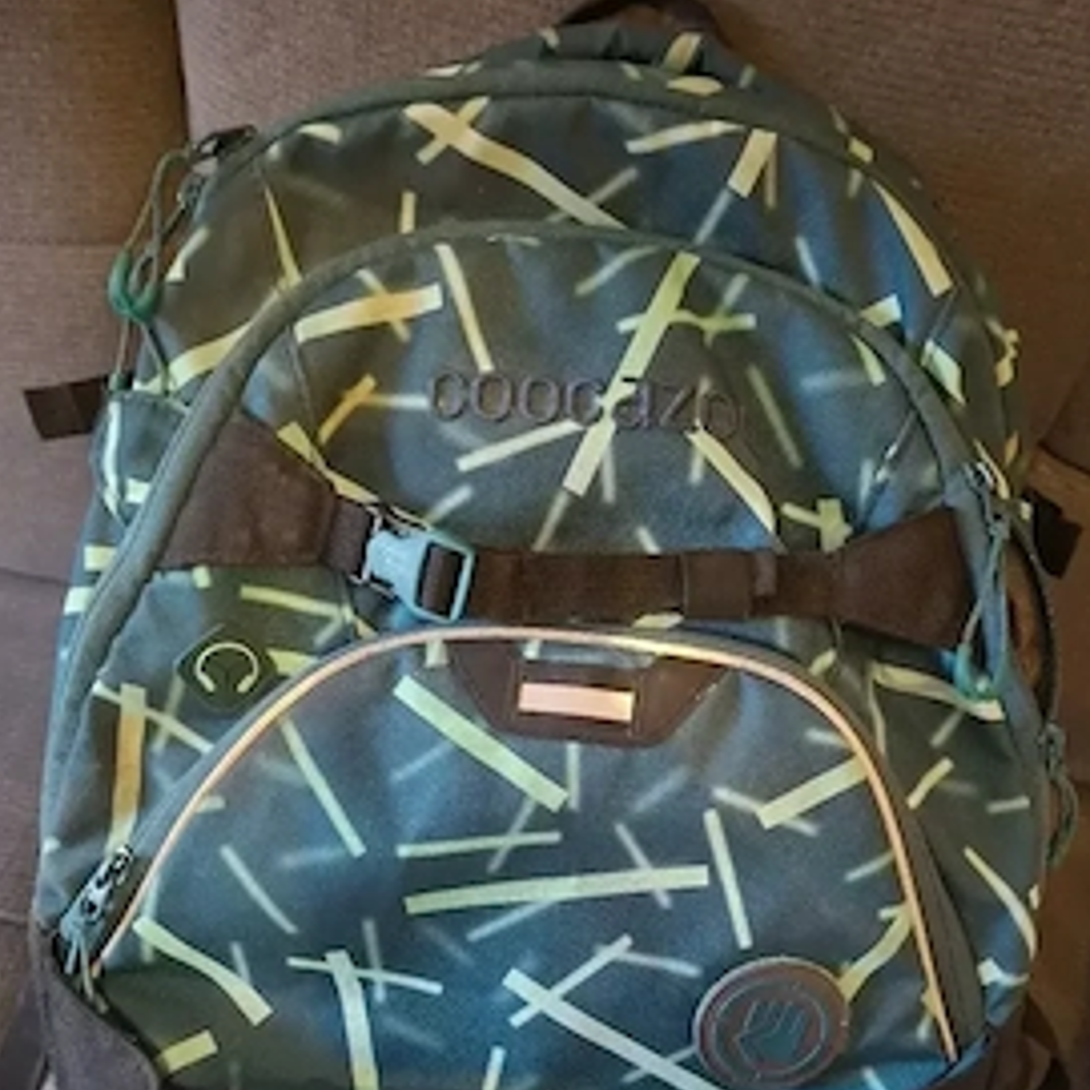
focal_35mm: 30
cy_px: 780
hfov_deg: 54.0
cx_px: 595
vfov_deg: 52.3
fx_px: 1069
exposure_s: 1/20
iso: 800
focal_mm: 5.54
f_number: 1.8
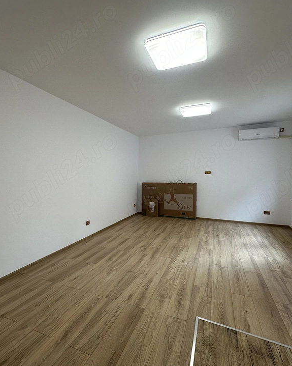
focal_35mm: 19
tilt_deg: -2.1
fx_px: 205
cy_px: 184
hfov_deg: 70.3
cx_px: 121
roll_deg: +0.6
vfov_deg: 83.3
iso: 100
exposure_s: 1/100
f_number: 2.2
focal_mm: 2.22
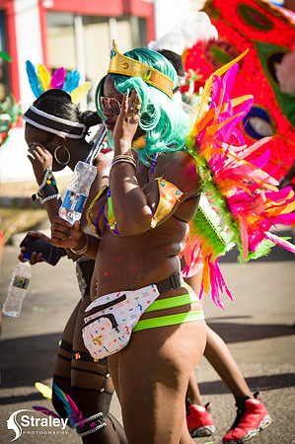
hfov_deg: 10.1
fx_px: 1663
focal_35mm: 135
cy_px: 222
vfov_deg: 15.2
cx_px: 148
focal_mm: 135
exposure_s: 1/200
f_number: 6.3
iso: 100
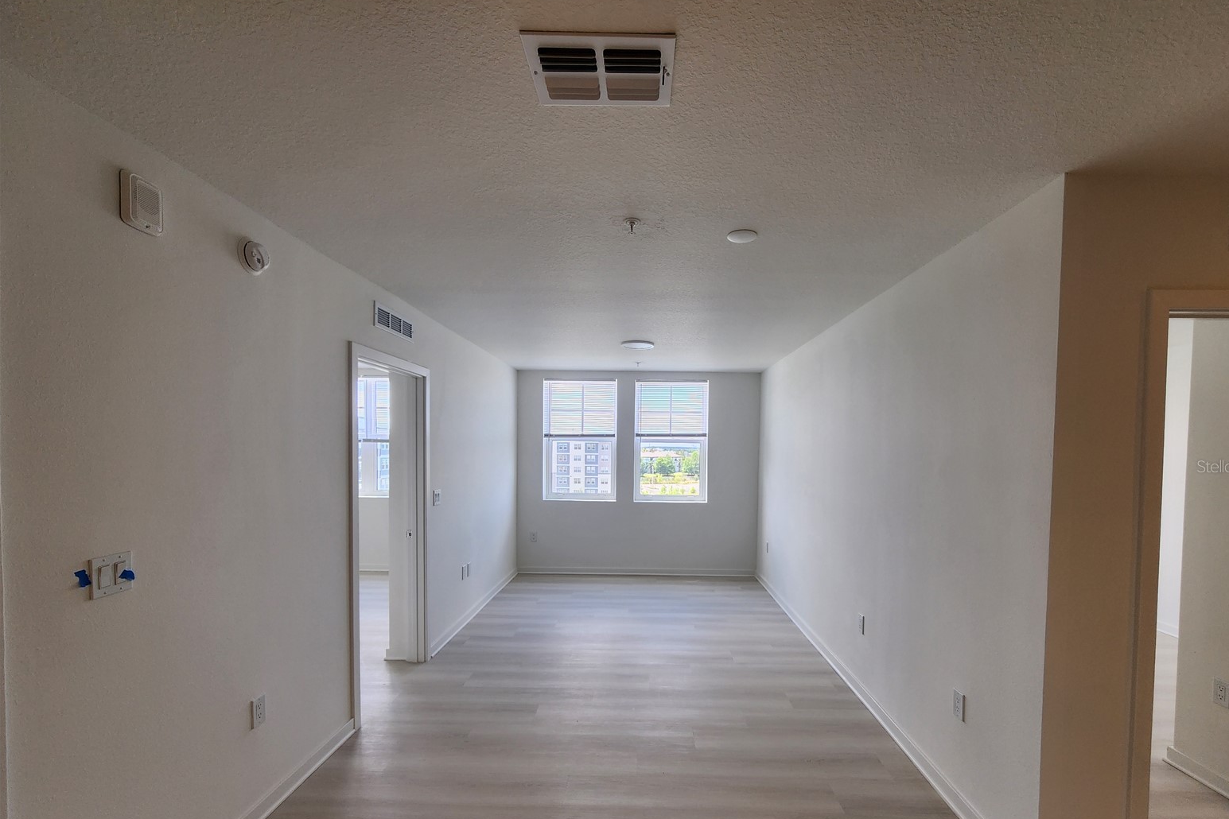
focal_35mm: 14
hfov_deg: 104.2
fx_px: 478
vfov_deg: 80.8
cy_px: 466
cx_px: 636
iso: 80
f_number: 2.2
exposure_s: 1/120
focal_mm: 2.2
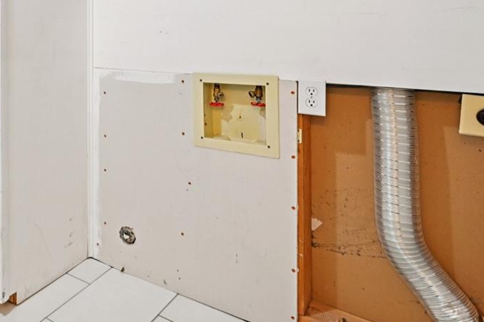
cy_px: 26
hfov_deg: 47.9
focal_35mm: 33
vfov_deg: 37.1
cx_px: 6
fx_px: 443
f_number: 8
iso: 400
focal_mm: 14
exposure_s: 1/13
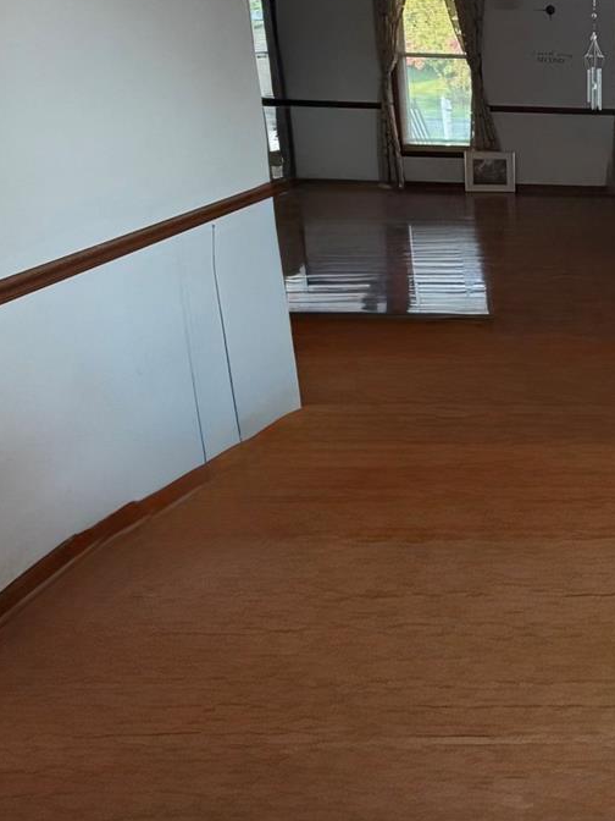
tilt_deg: -17.0
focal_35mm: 32
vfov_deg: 55.6
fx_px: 758
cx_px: 680
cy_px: 275
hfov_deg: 37.0
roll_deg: -1.9
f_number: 2.2
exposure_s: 1/60
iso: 200
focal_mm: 2.22
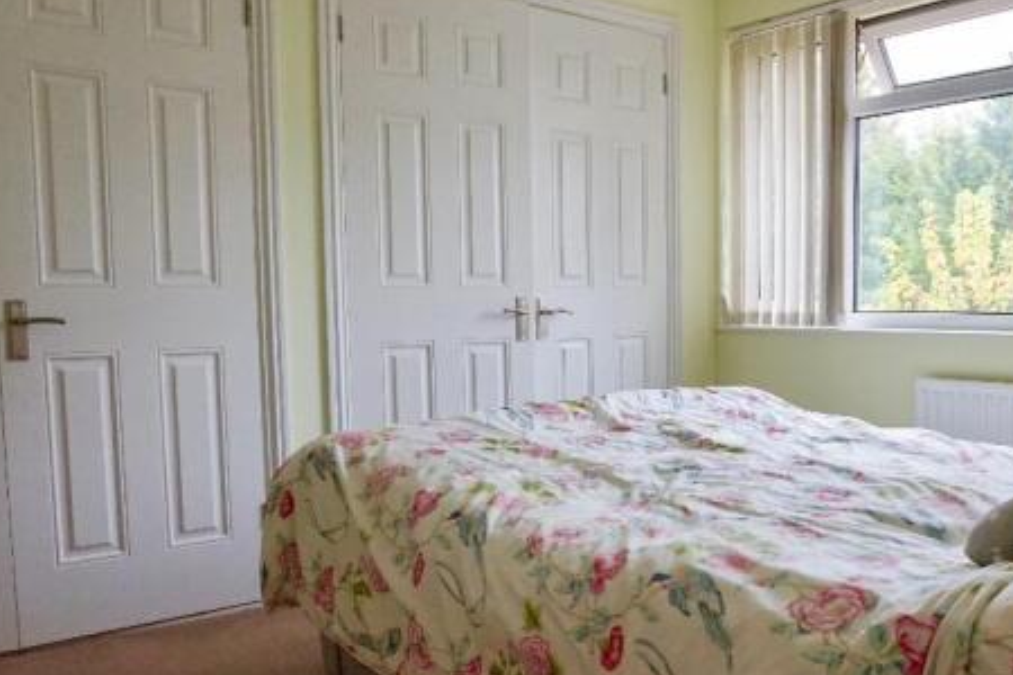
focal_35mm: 35
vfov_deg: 37.7
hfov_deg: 53.5
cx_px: 666
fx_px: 985
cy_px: 399
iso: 1000
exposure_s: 1/160
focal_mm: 16
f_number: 4
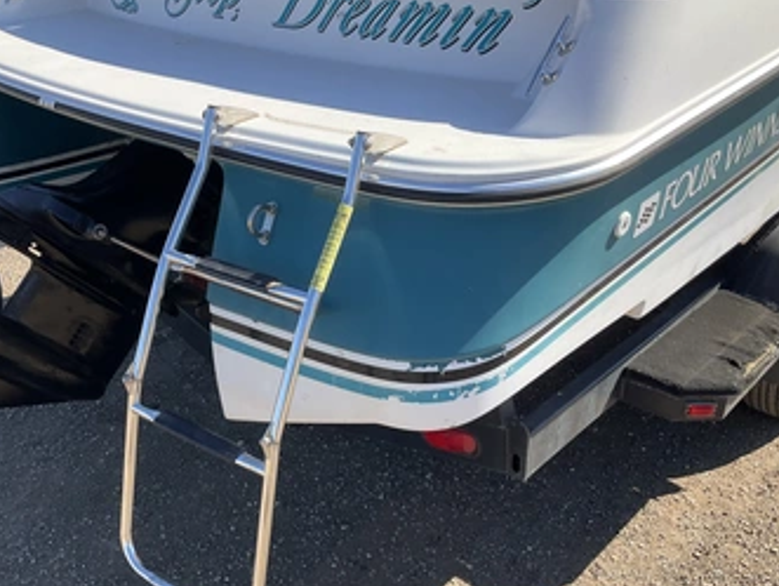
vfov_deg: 40.7
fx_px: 788
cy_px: 329
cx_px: 351
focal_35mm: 35
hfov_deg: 52.5
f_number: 1.8
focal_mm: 3
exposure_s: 1/627
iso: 25
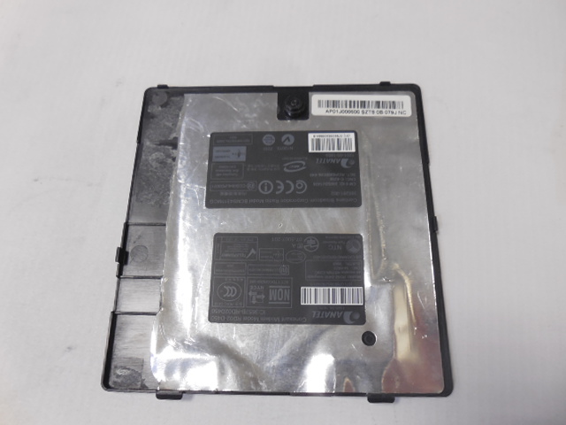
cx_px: 283
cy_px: 212
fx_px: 425
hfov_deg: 67.3
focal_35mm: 26
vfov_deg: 53.1
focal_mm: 4.6
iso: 320
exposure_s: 1/30
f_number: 3.5
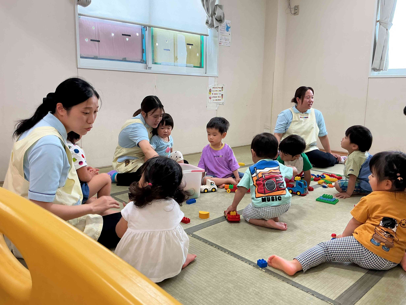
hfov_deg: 61.7
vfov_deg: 48.2
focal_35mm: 29
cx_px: 203
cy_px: 152
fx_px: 340
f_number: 1.8
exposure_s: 1/60
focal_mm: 3
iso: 50
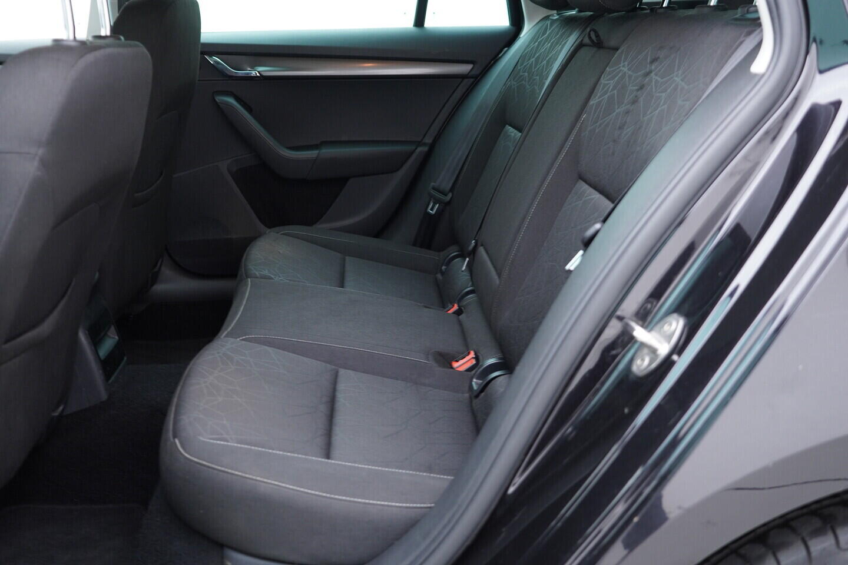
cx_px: 424
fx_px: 848
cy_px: 282
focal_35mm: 36
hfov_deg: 53.1
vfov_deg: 36.9
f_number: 2.8
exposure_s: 1/40
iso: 400
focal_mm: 24
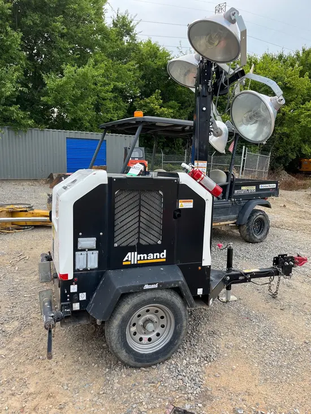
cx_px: 156
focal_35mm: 26
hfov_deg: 53.1
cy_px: 207
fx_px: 311
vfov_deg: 67.3
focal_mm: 5.1
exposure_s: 1/592
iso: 50
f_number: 1.6
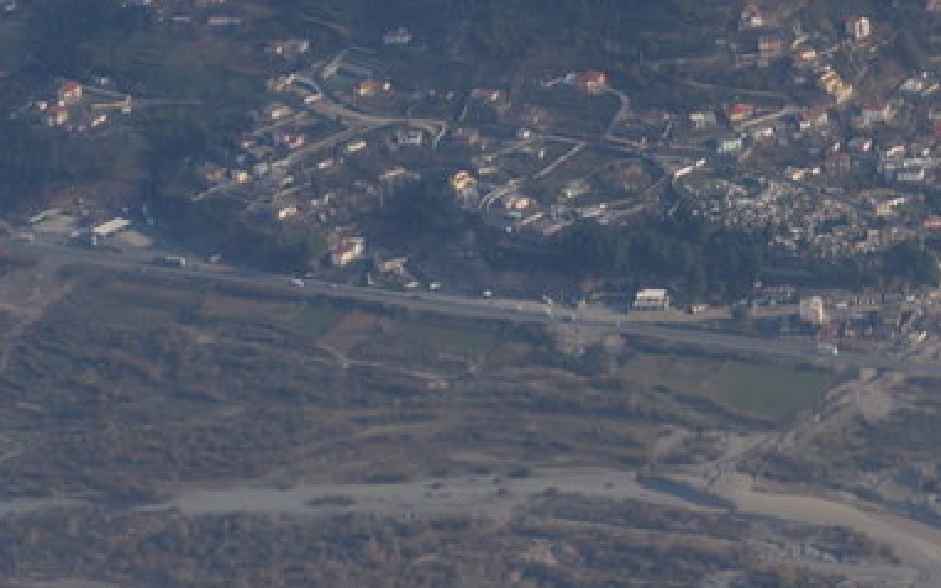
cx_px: 1430
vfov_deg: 4.1
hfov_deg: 6.5
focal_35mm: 321
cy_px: 293
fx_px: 8231
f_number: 7.1
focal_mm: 50
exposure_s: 1/160
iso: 100
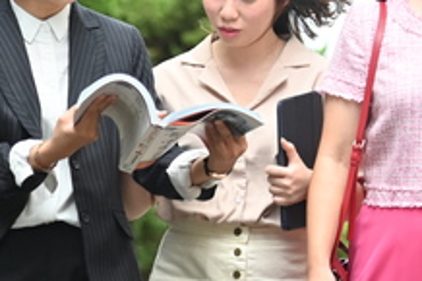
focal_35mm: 321
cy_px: -23
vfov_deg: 4.3
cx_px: 395
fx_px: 3760
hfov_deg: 6.4
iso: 640
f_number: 4
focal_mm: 100
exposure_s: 1/640
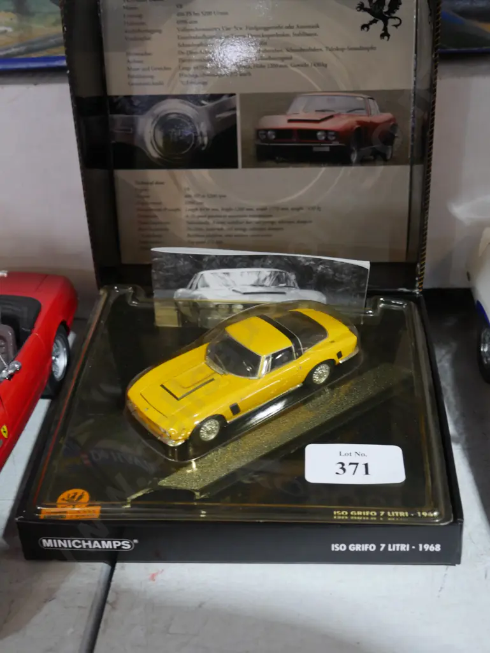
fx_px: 905
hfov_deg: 30.3
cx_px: 245
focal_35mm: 48
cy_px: 326
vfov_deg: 39.6
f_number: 5.2
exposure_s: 1/60
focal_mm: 24
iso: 1250
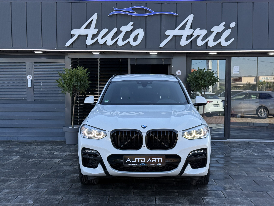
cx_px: 137
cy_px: 103
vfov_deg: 30.3
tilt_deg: -1.7
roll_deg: -0.3
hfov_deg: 39.7
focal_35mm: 48
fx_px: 380
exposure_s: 1/1013
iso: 80
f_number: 1.78
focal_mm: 6.76
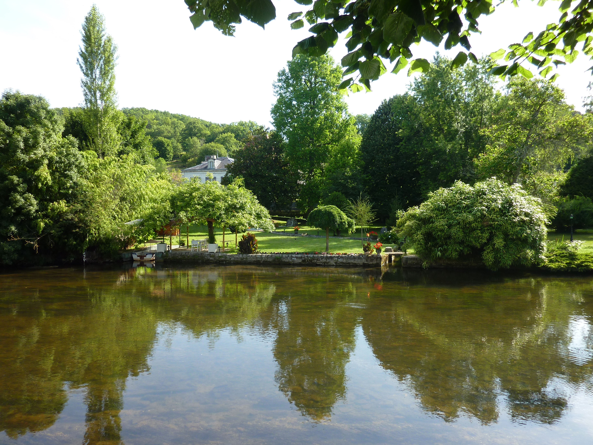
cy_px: 222
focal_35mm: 25
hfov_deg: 69.4
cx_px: 296
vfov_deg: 54.9
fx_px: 428
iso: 80
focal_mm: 4.1
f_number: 4
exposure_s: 1/160
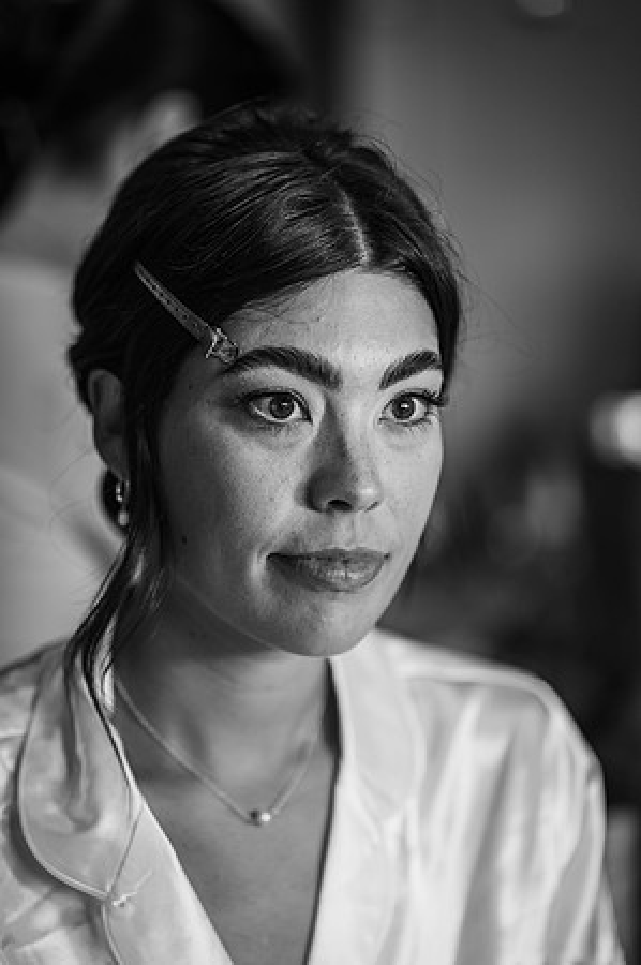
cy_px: 482
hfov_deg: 16.0
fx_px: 2275
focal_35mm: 85
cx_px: 320
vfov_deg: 23.9
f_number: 1.8
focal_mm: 85
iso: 140
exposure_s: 1/200
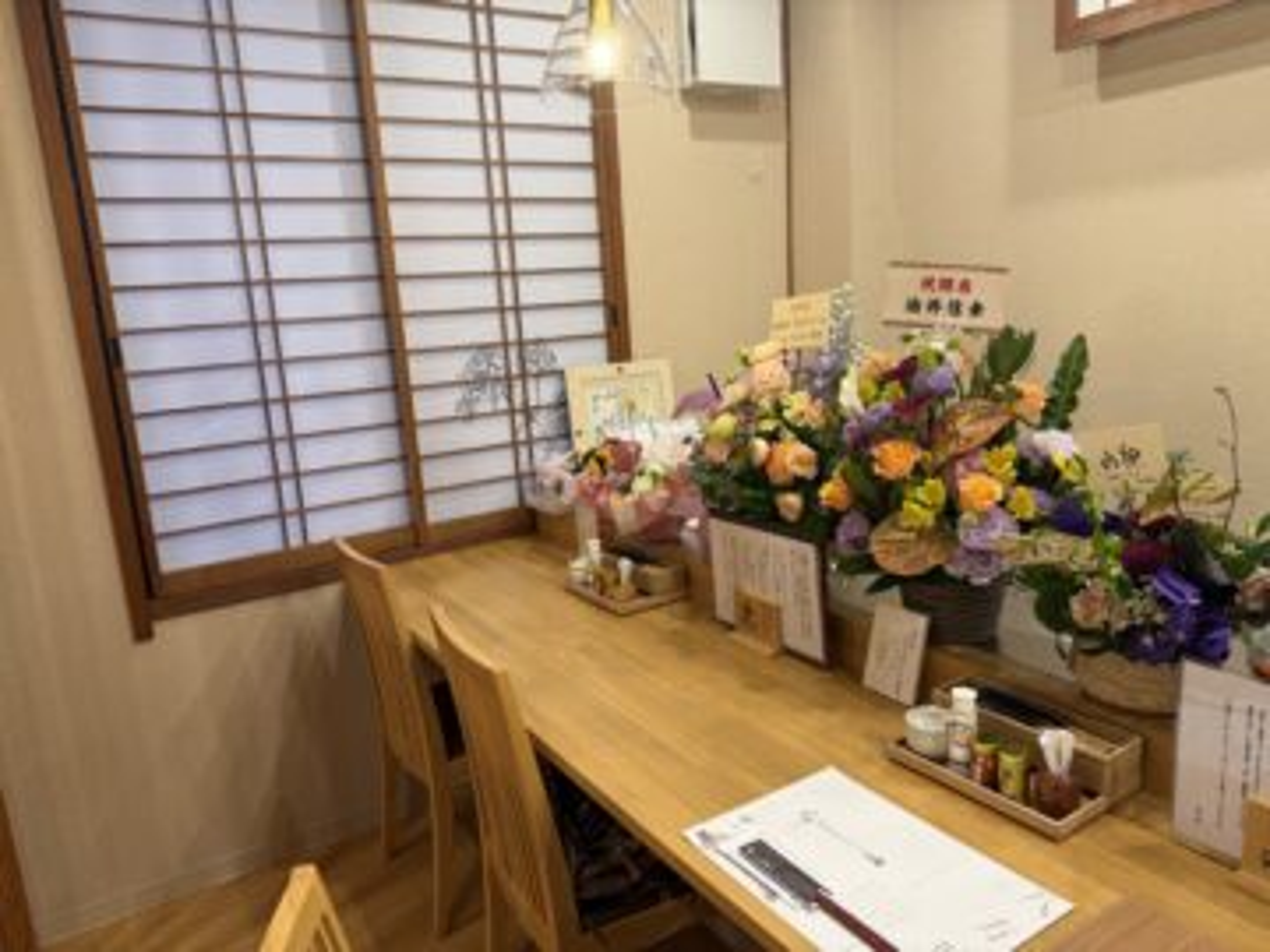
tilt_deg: -11.6
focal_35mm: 24
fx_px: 881
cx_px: 635
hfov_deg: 71.6
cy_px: 476
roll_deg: +3.9
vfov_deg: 56.8
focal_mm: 6.76
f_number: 1.78
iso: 100
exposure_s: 1/60
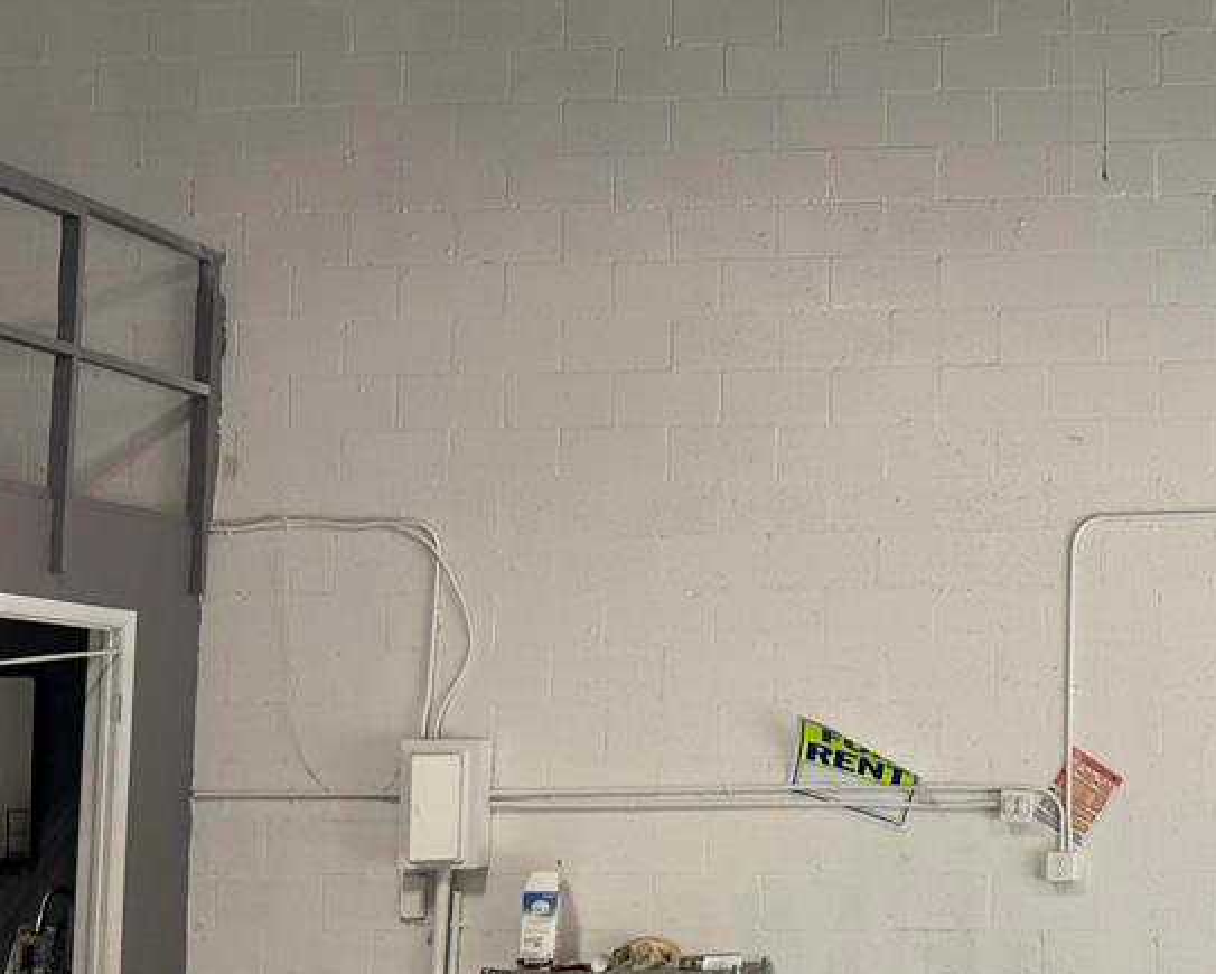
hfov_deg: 25.6
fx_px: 2485
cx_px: 1308
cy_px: 517
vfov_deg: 22.2
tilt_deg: +4.8
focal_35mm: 69
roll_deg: +0.4
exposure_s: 1/654
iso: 100
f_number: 1.78
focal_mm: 6.76
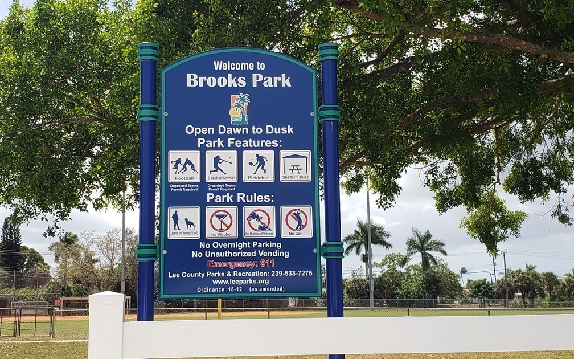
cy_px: 168
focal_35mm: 28
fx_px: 438
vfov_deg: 44.5
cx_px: 290
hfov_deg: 66.5
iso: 50
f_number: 2.4
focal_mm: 4.3
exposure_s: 1/1266
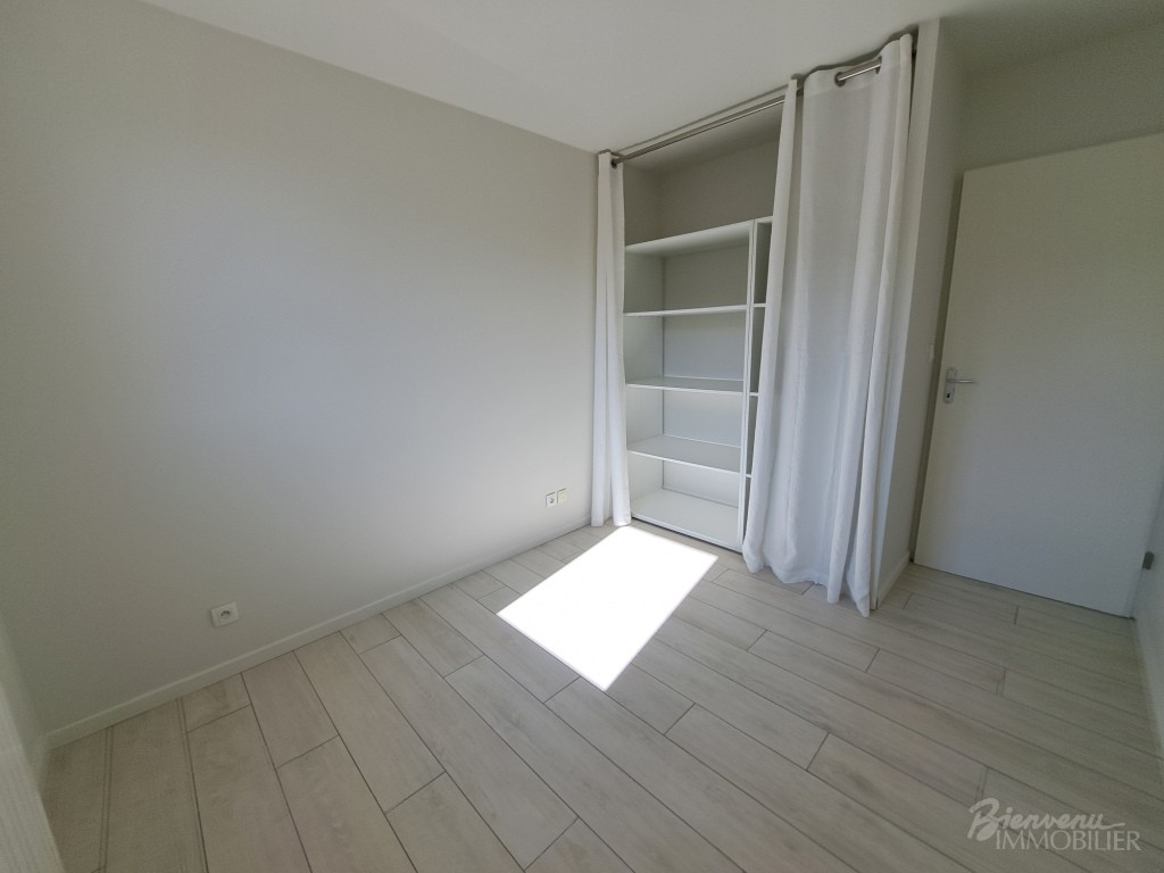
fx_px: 437
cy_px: 436
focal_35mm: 13
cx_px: 582
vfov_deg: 89.9
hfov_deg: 106.2
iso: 50
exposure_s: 1/377
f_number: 2.2
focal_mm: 1.74
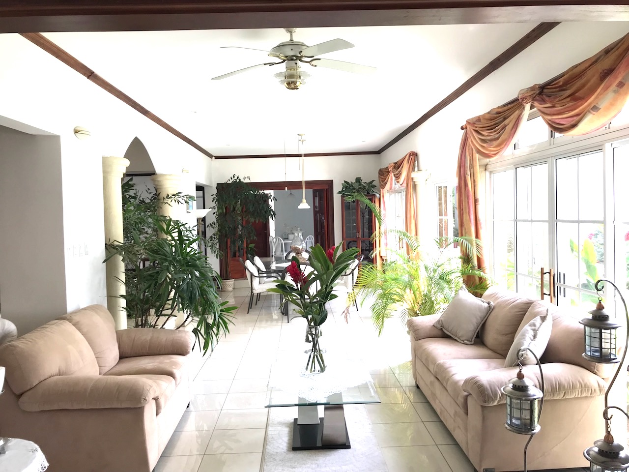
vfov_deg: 49.7
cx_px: 314
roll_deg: +2.0
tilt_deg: -1.5
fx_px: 509
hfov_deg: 63.4
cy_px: 236
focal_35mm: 28
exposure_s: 1/60
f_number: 1.8
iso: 25
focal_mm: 3.99
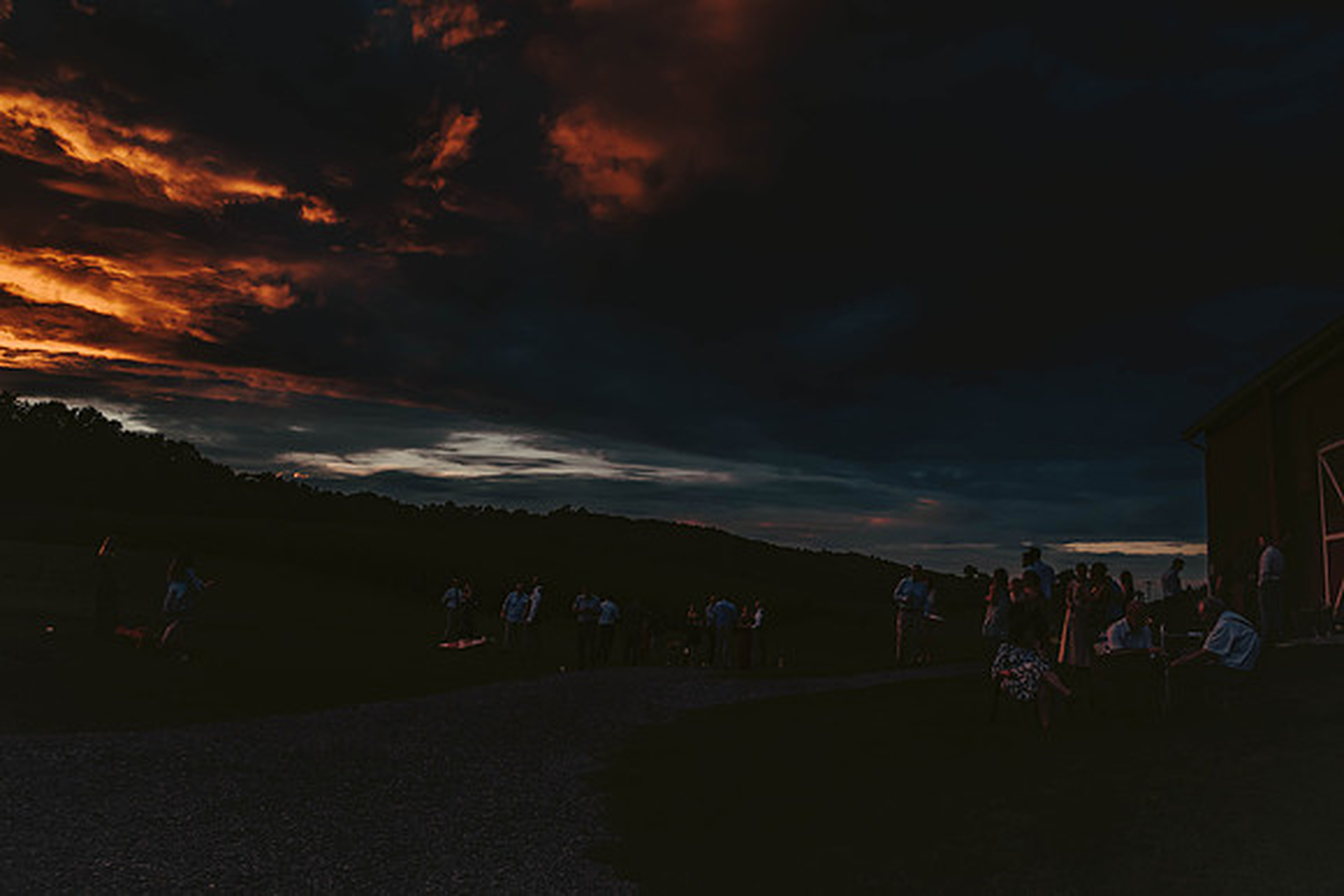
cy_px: 448
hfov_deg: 65.5
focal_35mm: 28
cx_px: 672
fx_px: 1046
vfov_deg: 46.4
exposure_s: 1/200
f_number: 6.3
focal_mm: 28
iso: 800
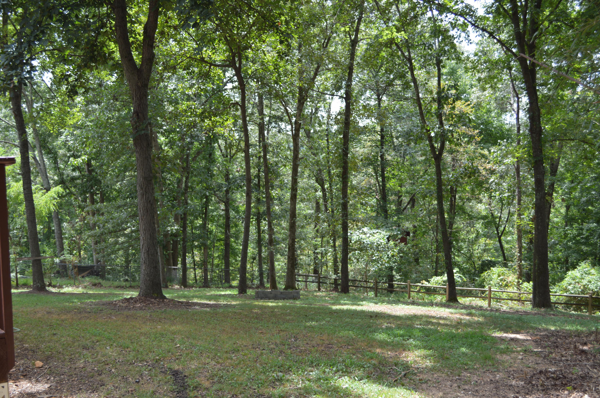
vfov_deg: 36.8
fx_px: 599
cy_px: 199
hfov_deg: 53.2
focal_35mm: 36
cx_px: 300
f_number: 4
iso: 100
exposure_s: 1/100
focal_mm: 24
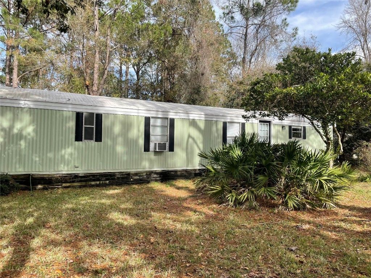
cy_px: 139
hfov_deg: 67.3
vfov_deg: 53.1
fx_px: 279
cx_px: 186
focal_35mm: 26
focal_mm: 4.2
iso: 32
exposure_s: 1/1366
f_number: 1.6
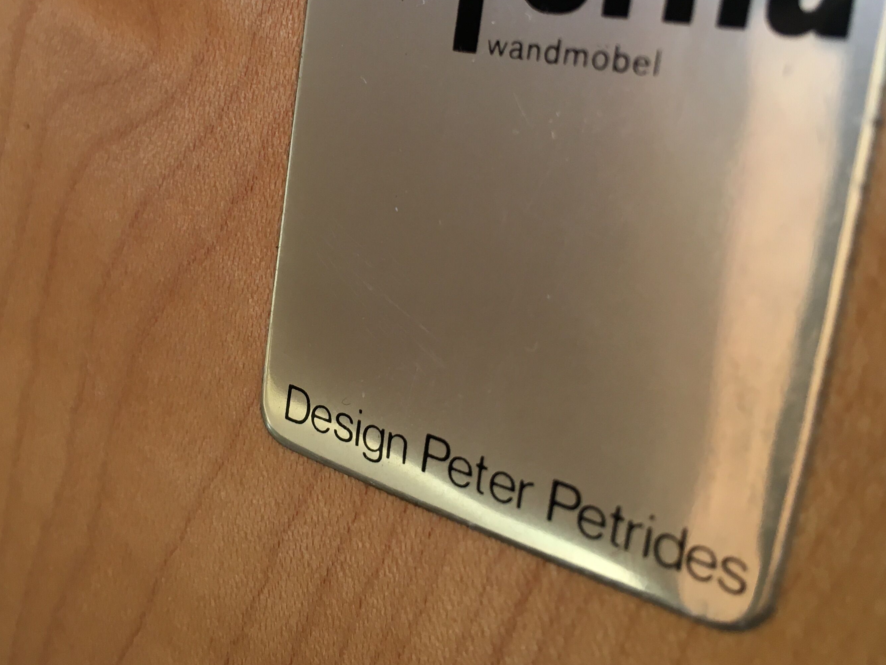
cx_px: 308
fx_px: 1126
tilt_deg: -9.0
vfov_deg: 32.6
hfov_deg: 42.5
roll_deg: -7.1
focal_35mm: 44
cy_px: 218
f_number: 2.2
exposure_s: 1/33
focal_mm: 4.15
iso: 32
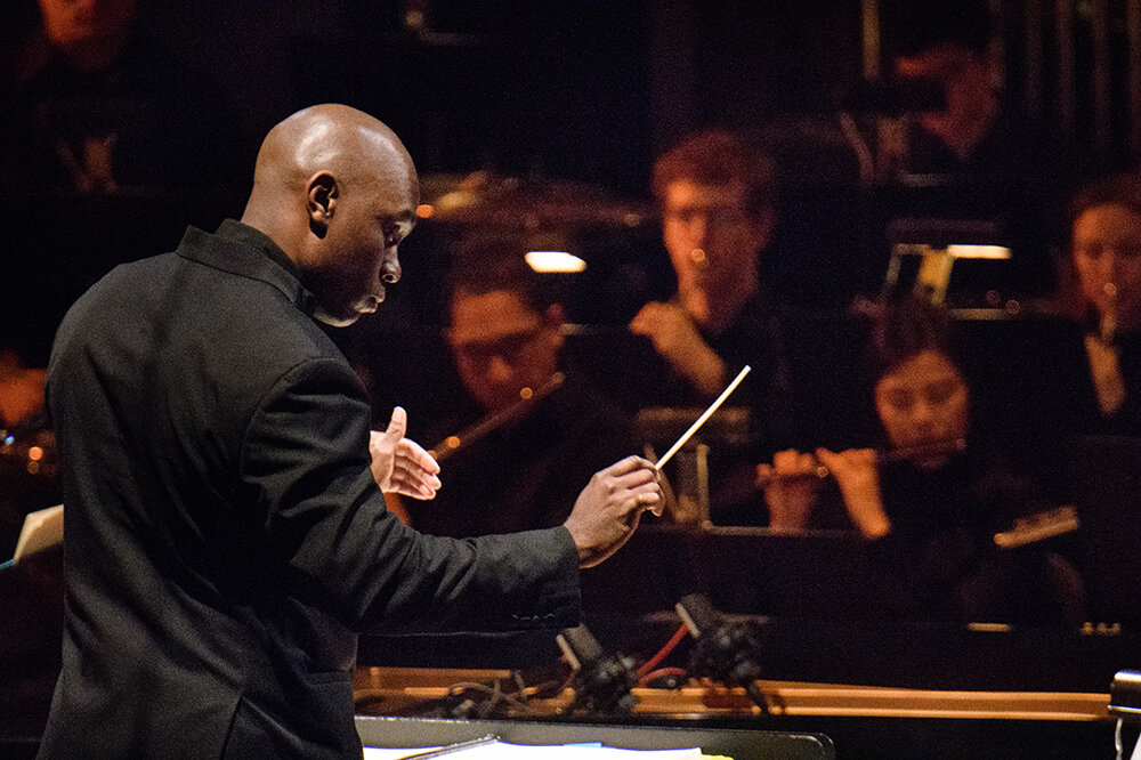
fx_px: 19009
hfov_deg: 3.4
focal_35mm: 600
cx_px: 570
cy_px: 380
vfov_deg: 2.3
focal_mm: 400
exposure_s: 1/500
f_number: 5.6
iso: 12800
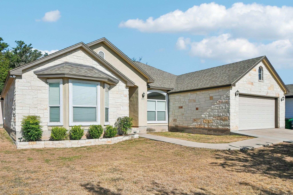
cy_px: 98
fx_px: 208
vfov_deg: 50.4
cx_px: 146
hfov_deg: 70.4
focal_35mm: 26
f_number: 8
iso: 400
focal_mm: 17
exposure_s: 1/4000
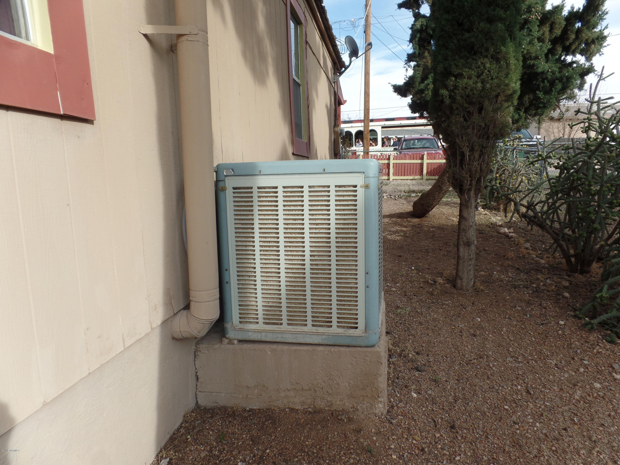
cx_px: 310
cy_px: 232
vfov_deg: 58.9
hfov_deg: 73.9
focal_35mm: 23
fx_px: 412
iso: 80
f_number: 3.5
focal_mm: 4.1
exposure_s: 1/350
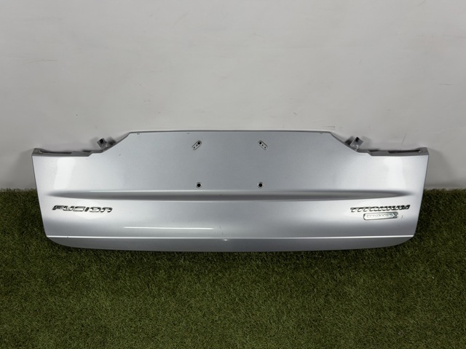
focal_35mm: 48
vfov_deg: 30.2
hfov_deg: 39.7
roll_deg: +0.5
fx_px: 646
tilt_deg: -44.9
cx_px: 233
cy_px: 174
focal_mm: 6.76
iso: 50
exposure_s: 1/129
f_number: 1.78
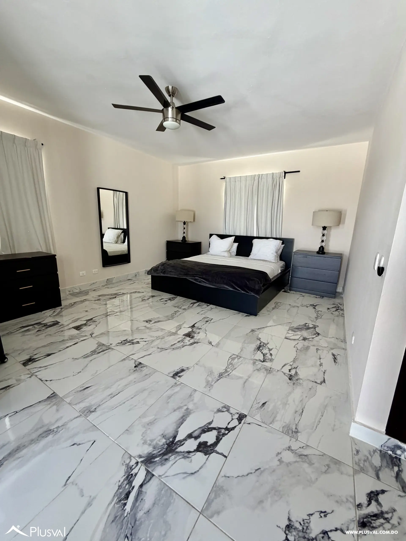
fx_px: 219
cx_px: 203
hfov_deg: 85.7
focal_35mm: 14
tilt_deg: -11.1
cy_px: 270
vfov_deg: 102.1
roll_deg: -1.8
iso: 200
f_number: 2.2
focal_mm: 2.22
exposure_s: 1/121
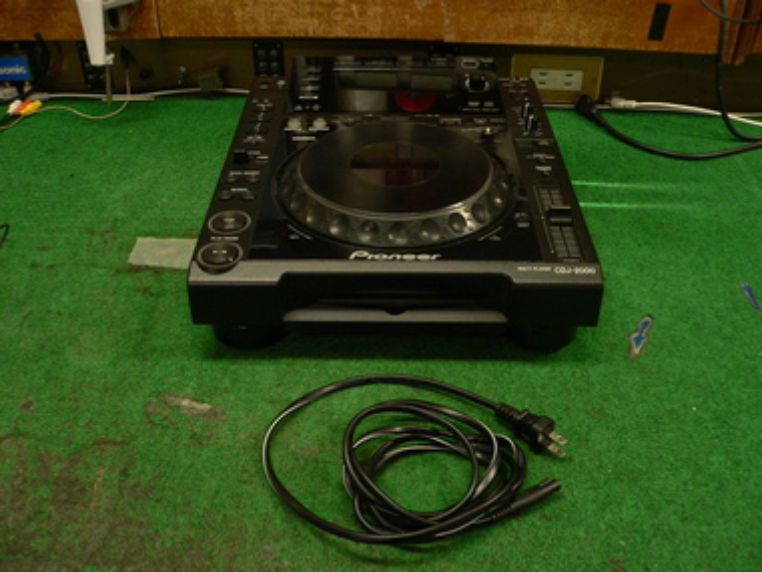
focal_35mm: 36
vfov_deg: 39.7
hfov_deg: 51.4
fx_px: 792
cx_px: 381
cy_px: 286
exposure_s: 1/25
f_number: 2.8
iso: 200
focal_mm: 6
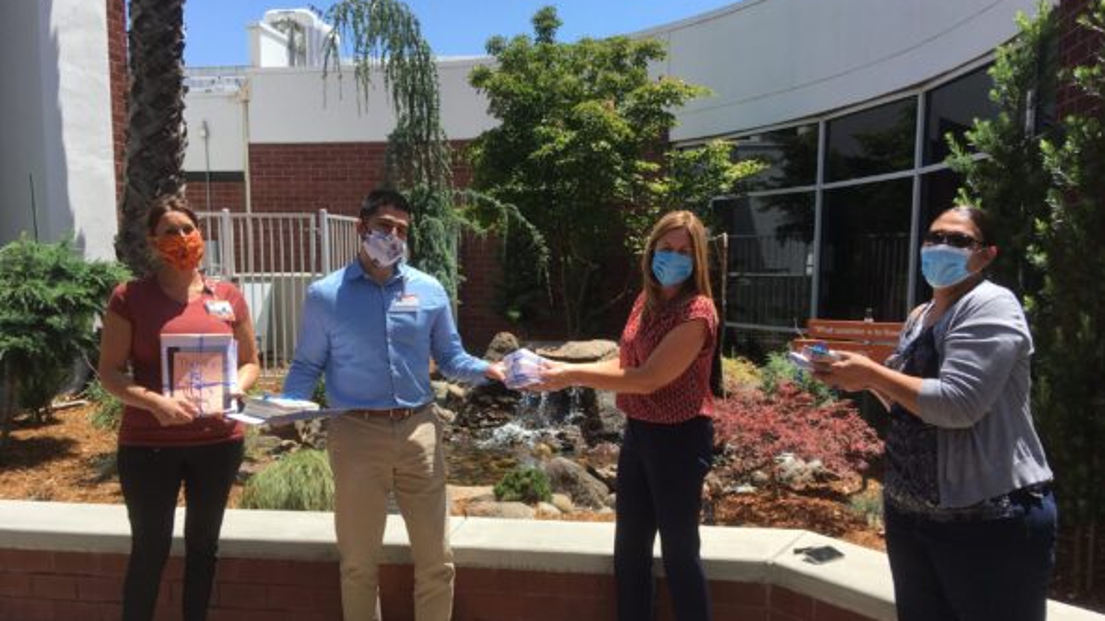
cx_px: 556
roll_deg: -1.3
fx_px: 938
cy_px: 362
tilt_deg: -6.7
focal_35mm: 32
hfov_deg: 61.0
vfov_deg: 36.6
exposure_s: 1/1026
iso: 25
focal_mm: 4.15
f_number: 2.2
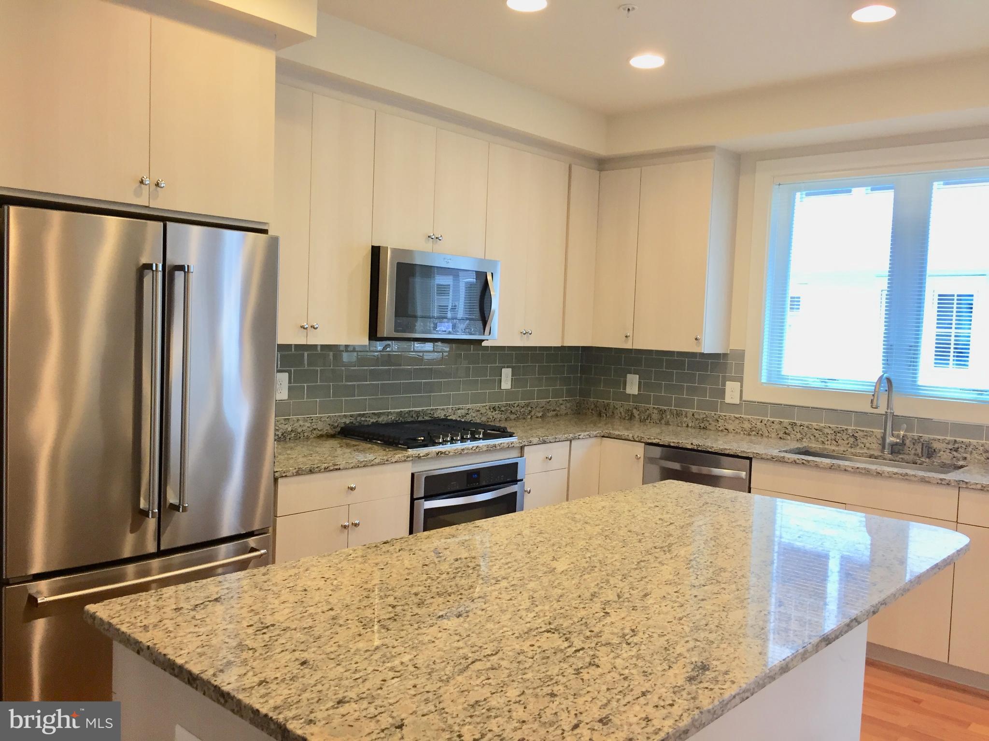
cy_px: 370
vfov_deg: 48.2
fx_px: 829
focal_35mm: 29
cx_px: 494
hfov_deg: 61.7
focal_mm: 4.15
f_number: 2.2
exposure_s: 1/30
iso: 64
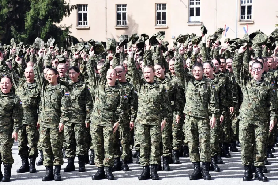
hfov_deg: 16.1
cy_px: 92
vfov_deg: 10.8
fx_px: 981
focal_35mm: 127
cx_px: 139
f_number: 11
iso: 2000
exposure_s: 1/2000
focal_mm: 85
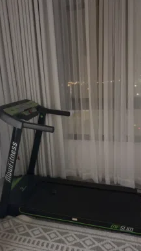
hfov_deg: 42.9
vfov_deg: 69.8
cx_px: 61
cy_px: 124
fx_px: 179
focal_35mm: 27
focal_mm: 6.76
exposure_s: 1/25
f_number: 1.78
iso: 1250
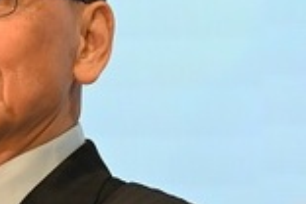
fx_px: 8482
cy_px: -137
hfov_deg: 2.1
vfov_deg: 1.4
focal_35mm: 998
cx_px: -398
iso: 800
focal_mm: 130
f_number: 2.8
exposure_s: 1/250
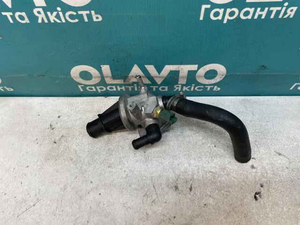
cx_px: 150
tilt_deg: -56.3
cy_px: 112
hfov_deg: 67.3
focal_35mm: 26
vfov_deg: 53.1
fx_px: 225
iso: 100
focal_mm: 4.2
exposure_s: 1/100
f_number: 1.6
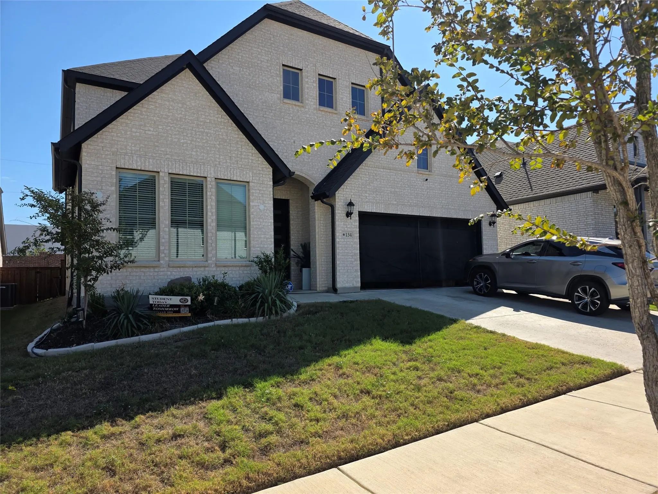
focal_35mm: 23
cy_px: 247
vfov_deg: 58.9
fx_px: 437
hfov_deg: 73.9
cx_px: 329
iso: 80
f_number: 1.7
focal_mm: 6.3
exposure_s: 1/4237
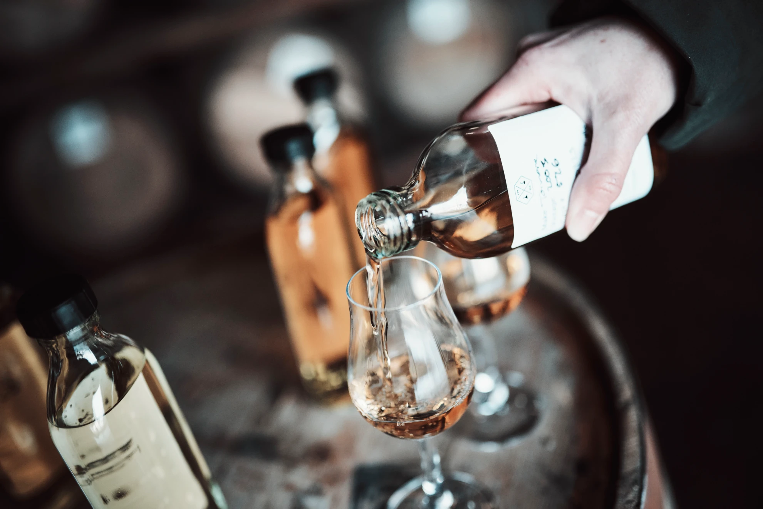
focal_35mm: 35
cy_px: 254
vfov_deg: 37.9
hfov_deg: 54.4
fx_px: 742
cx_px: 382
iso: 1600
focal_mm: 35
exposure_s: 1/1600
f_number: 1.4
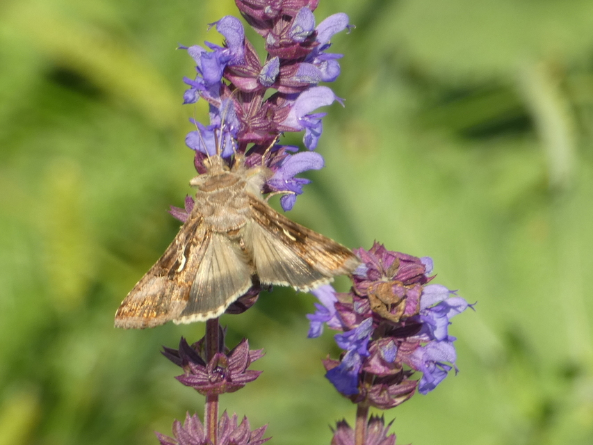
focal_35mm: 469
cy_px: 222
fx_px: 8035
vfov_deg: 3.2
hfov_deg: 4.2
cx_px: 296
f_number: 5.6
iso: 80
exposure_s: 1/100
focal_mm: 84
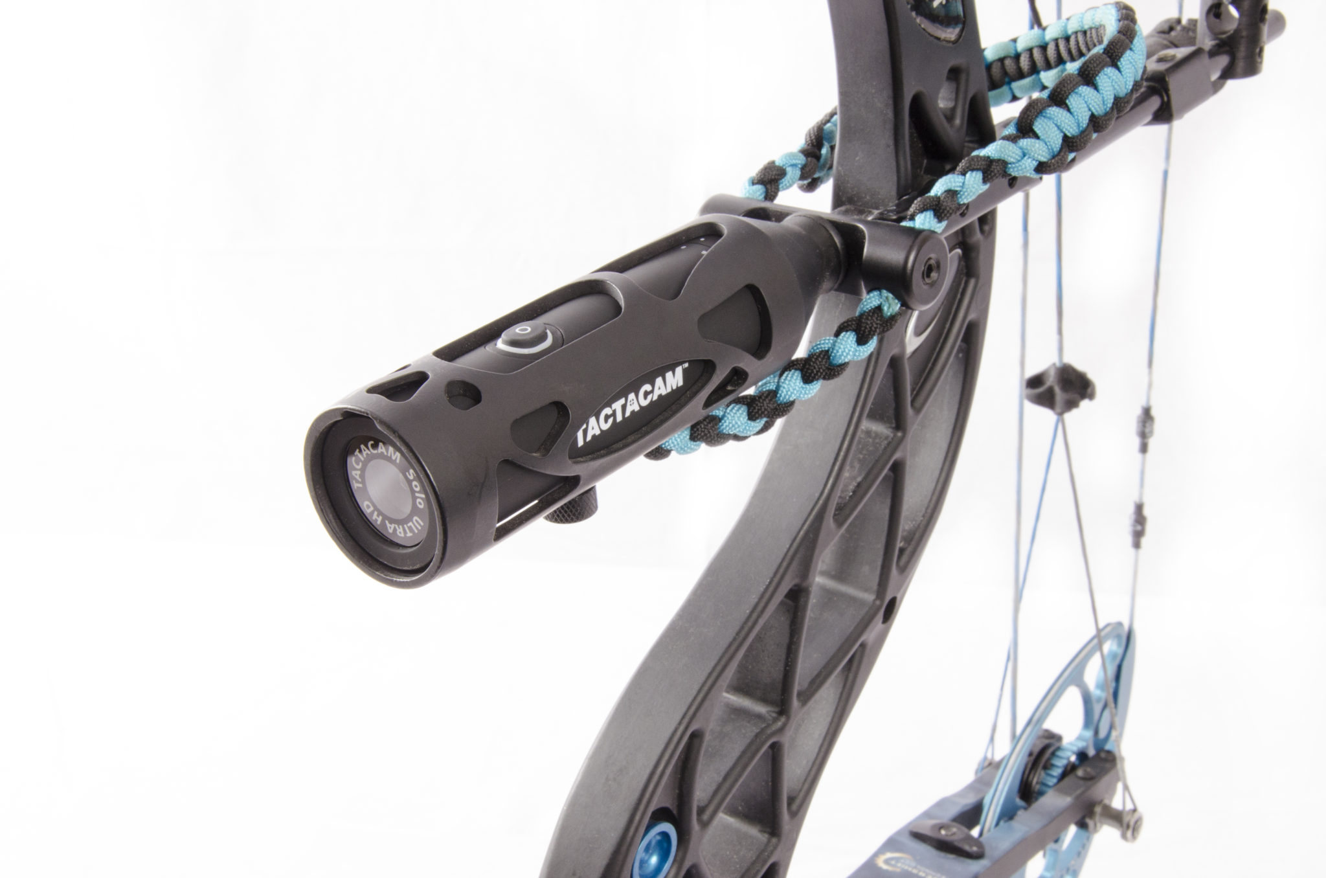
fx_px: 2095
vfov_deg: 23.7
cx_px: 663
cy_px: 439
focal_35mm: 57
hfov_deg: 35.1
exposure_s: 1/60
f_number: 20
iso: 800
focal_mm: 38
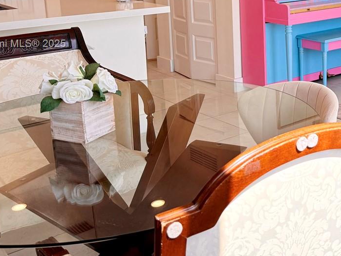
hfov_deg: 33.3
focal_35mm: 55
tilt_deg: -11.7
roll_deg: +0.4
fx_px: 542
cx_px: 300
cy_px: 44
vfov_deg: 26.0
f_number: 1.78
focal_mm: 6.76
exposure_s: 1/878
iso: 100
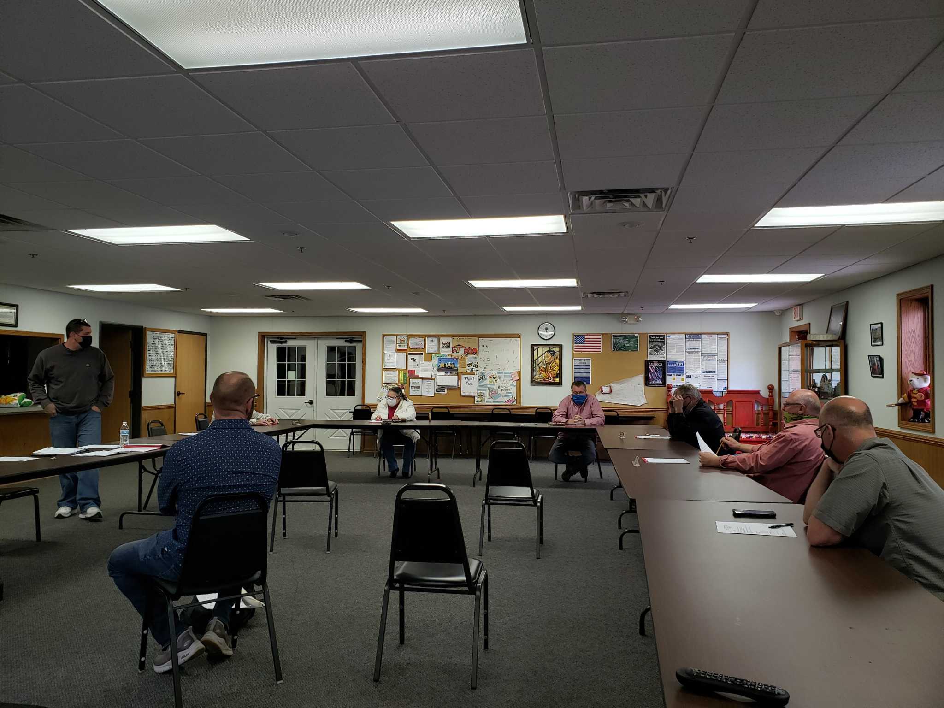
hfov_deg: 67.3
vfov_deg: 53.1
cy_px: 354
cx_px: 472
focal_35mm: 26
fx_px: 709
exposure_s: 1/60
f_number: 2.4
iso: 80
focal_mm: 4.3
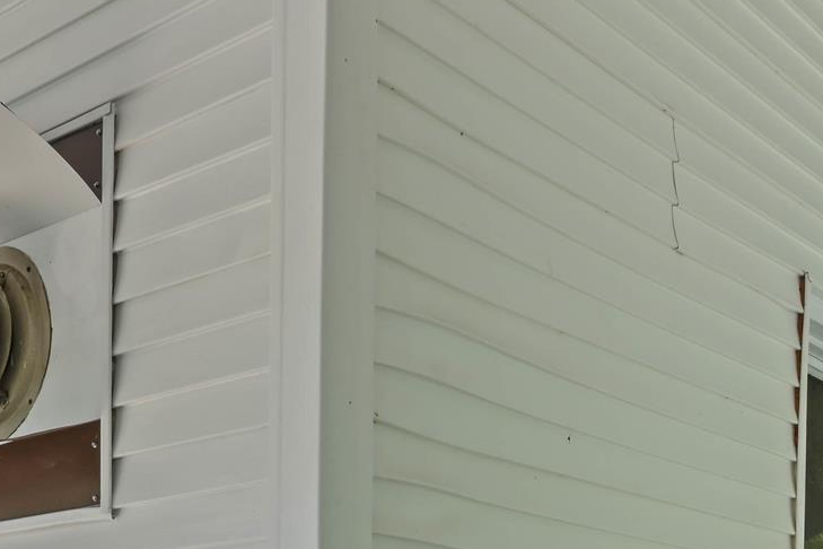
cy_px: 788
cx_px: 316
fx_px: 1349
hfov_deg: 33.8
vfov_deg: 20.2
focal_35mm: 59
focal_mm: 14
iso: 100
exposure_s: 1/6
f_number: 14
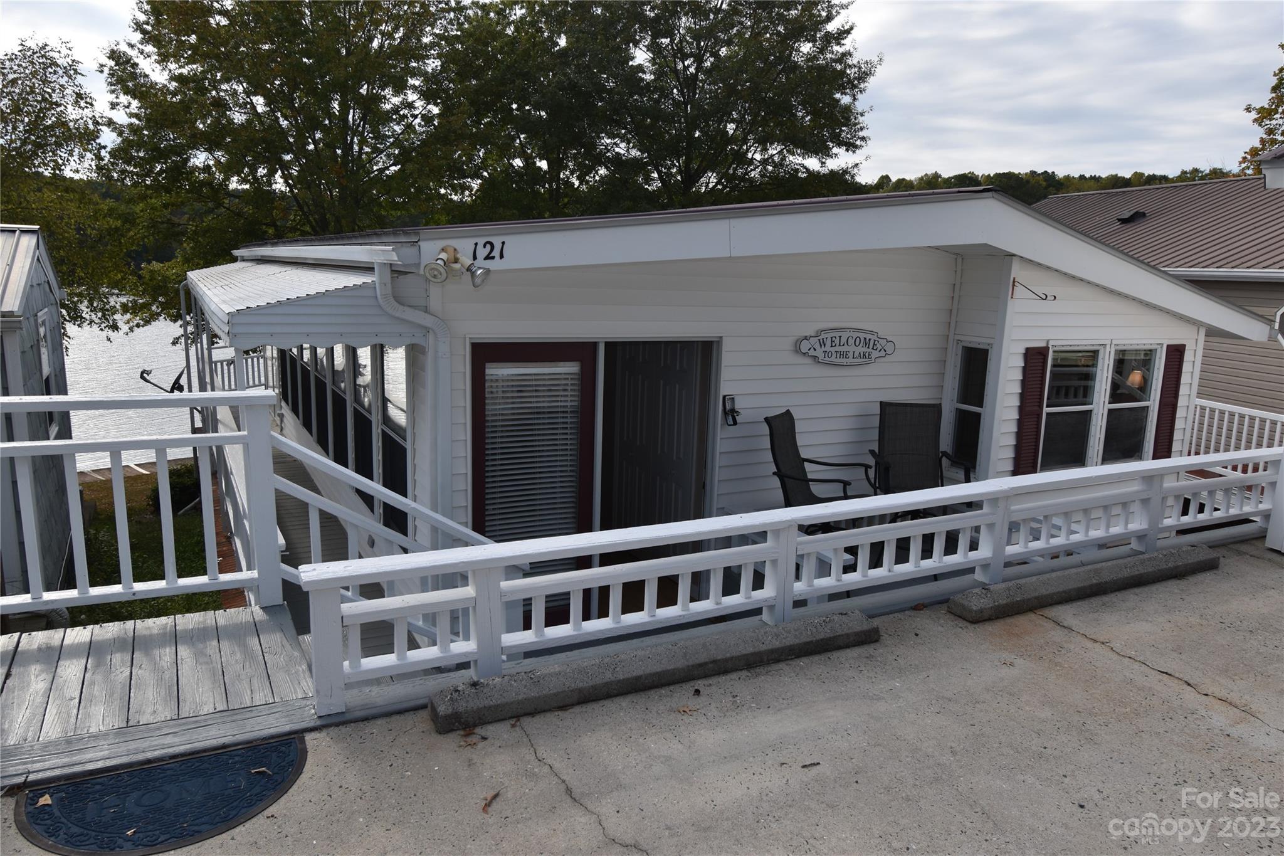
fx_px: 856
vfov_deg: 53.1
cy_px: 428
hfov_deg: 73.7
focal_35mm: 24
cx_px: 642
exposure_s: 1/250
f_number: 8
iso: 110
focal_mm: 16
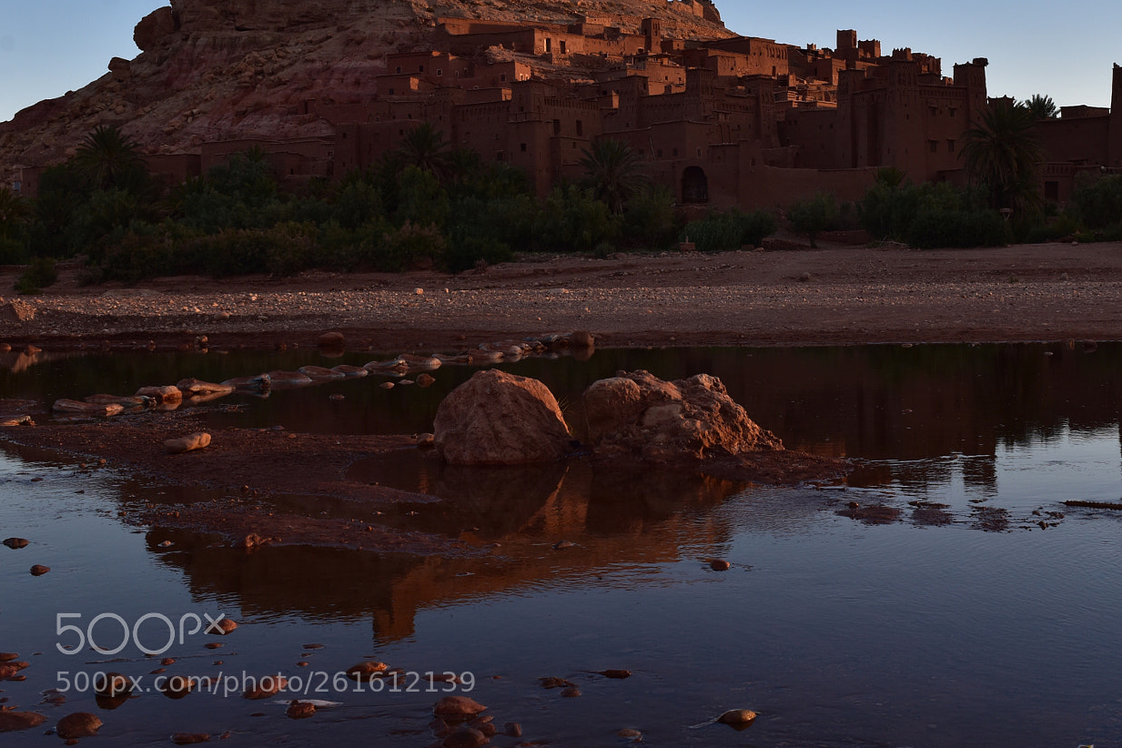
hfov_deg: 40.2
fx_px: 1516
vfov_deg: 27.6
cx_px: 727
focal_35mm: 49
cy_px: 268
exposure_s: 1/30
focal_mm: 25
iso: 100
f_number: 11
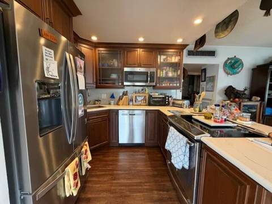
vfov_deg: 85.7
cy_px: 102
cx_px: 136
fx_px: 110
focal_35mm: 14
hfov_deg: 102.1
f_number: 2.2
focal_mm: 2.22
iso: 400
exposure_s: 1/60
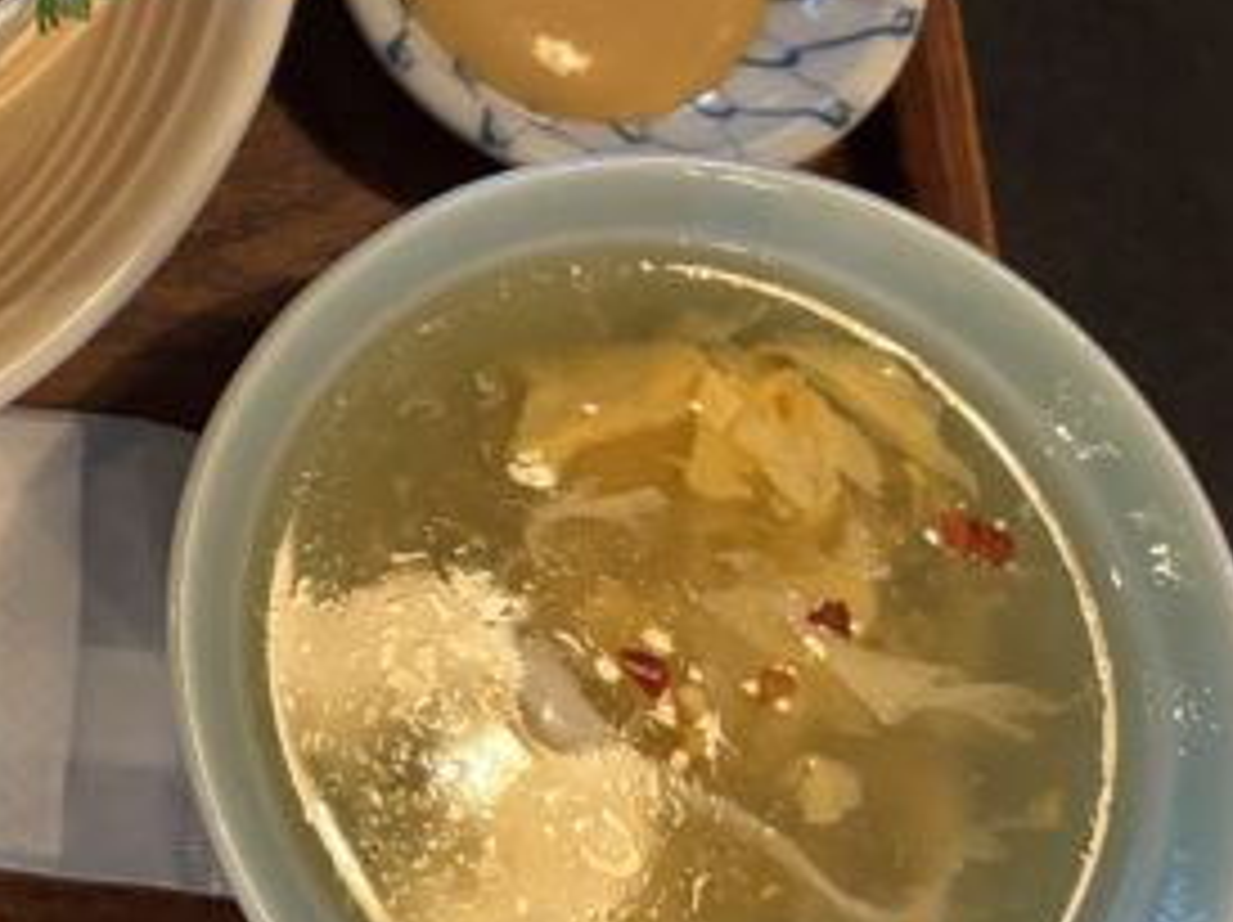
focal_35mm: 76
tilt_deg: -71.9
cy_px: 166
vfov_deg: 19.1
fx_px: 2705
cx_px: -549
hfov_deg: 21.9
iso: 500
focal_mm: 5.96
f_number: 1.6
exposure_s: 1/50
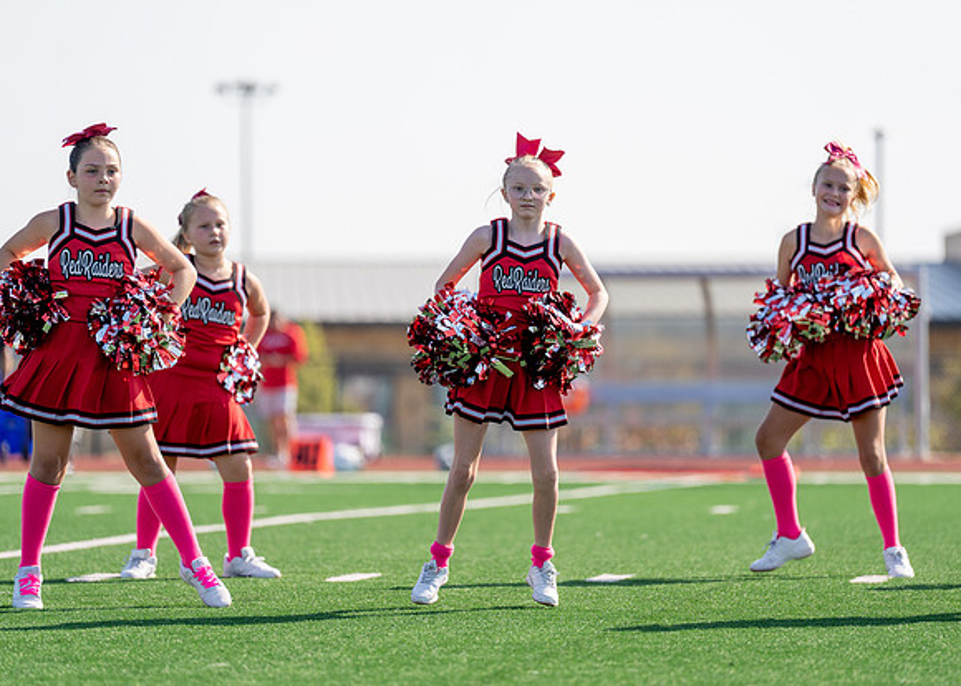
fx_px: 5718
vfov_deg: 6.9
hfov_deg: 9.6
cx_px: 480
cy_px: 343
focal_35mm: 210
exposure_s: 1/1250
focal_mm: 200
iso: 100
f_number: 2.8
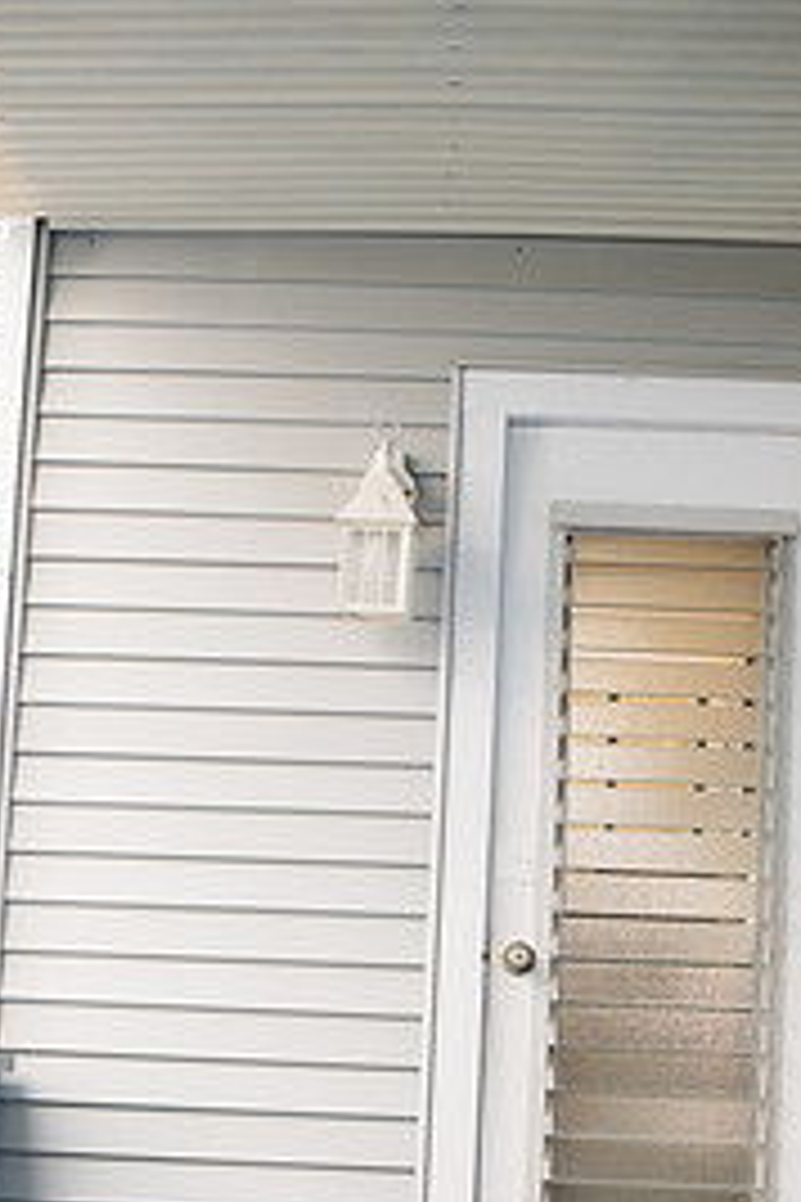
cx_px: 428
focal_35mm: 59
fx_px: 1969
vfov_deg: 33.3
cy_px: 900
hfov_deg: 23.0
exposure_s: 1/1250
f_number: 2.8
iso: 640
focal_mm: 35
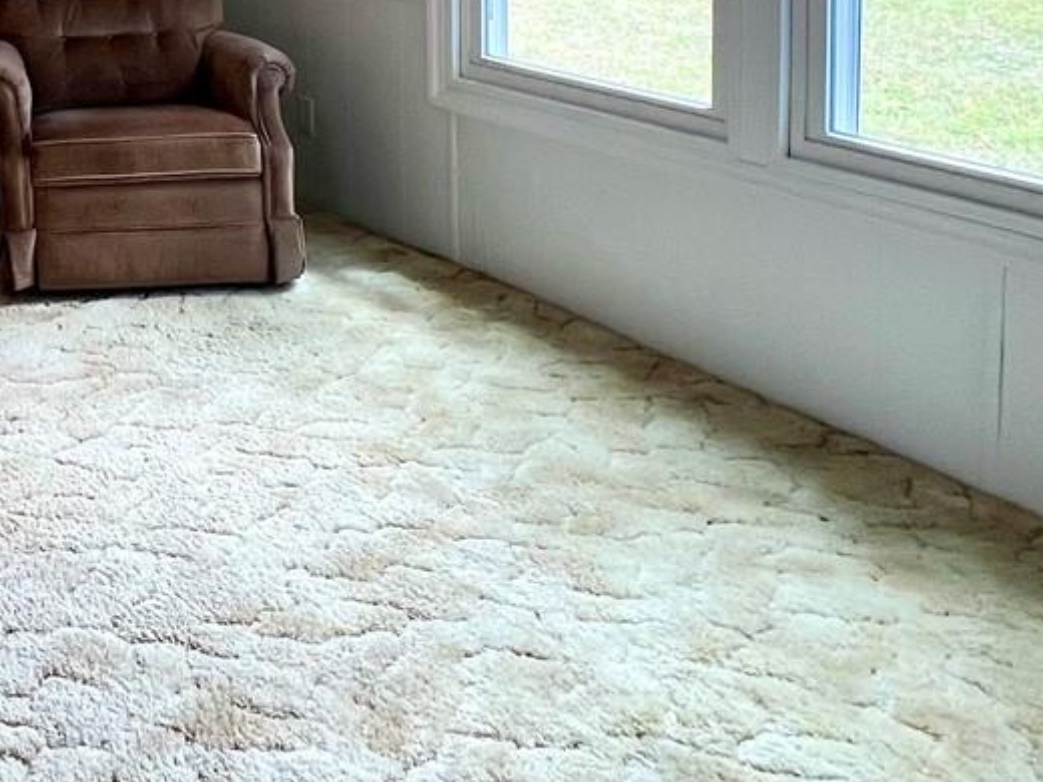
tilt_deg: -5.9
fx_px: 1205
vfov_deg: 31.8
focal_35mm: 40
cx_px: -126
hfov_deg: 38.1
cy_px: -76
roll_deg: +3.7
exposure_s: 1/120
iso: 50
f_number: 1.8
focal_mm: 1.57
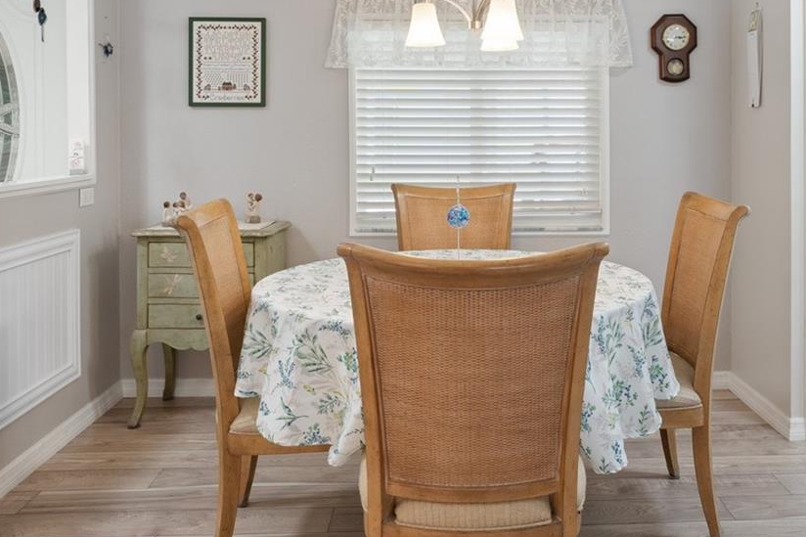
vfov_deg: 38.2
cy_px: 139
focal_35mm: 34
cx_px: 470
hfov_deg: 55.8
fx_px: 756
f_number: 7.1
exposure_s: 1
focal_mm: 11.6
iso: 100
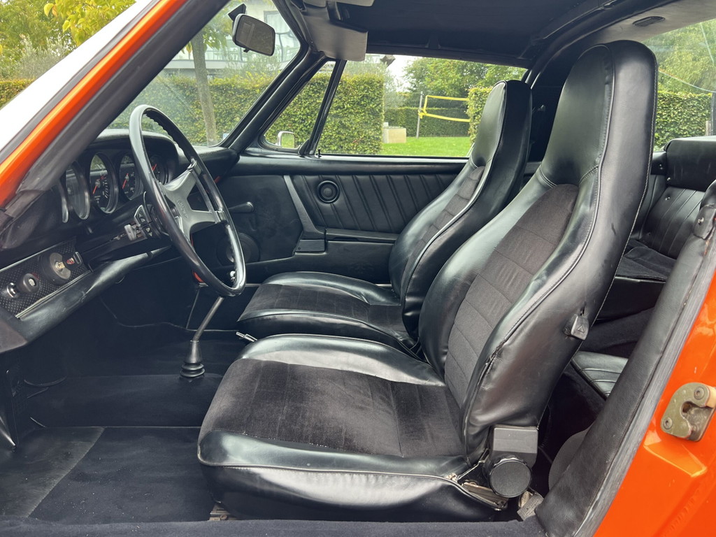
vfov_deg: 53.1
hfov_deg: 67.3
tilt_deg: -14.6
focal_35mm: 26
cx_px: 358
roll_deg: +1.7
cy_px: 268
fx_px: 538
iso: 64
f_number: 1.5
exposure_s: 1/121
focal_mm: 5.7
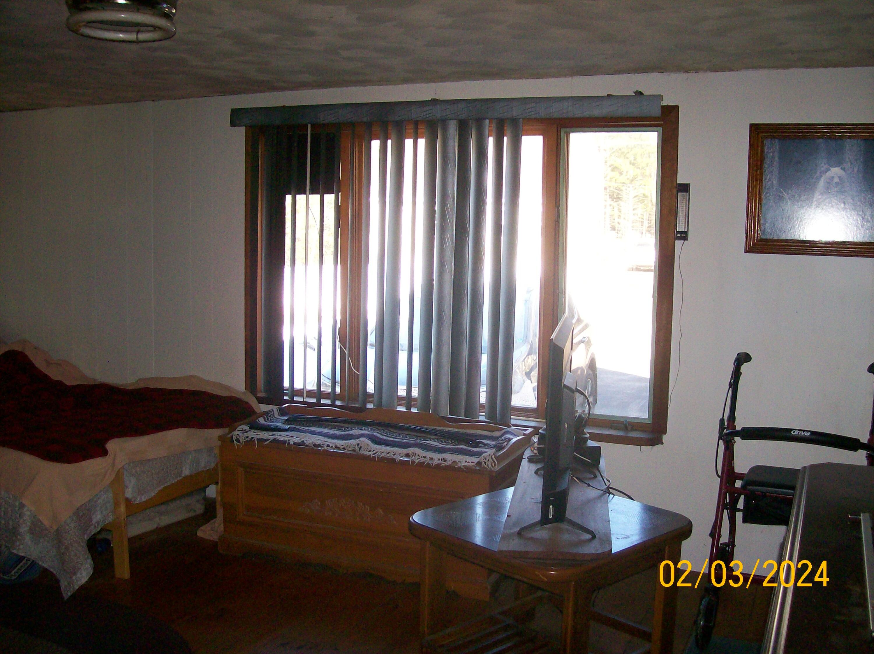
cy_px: 327
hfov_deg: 51.4
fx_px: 908
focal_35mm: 36
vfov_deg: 39.6
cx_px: 437
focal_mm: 6
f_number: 2.7
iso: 140
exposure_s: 1/98.8
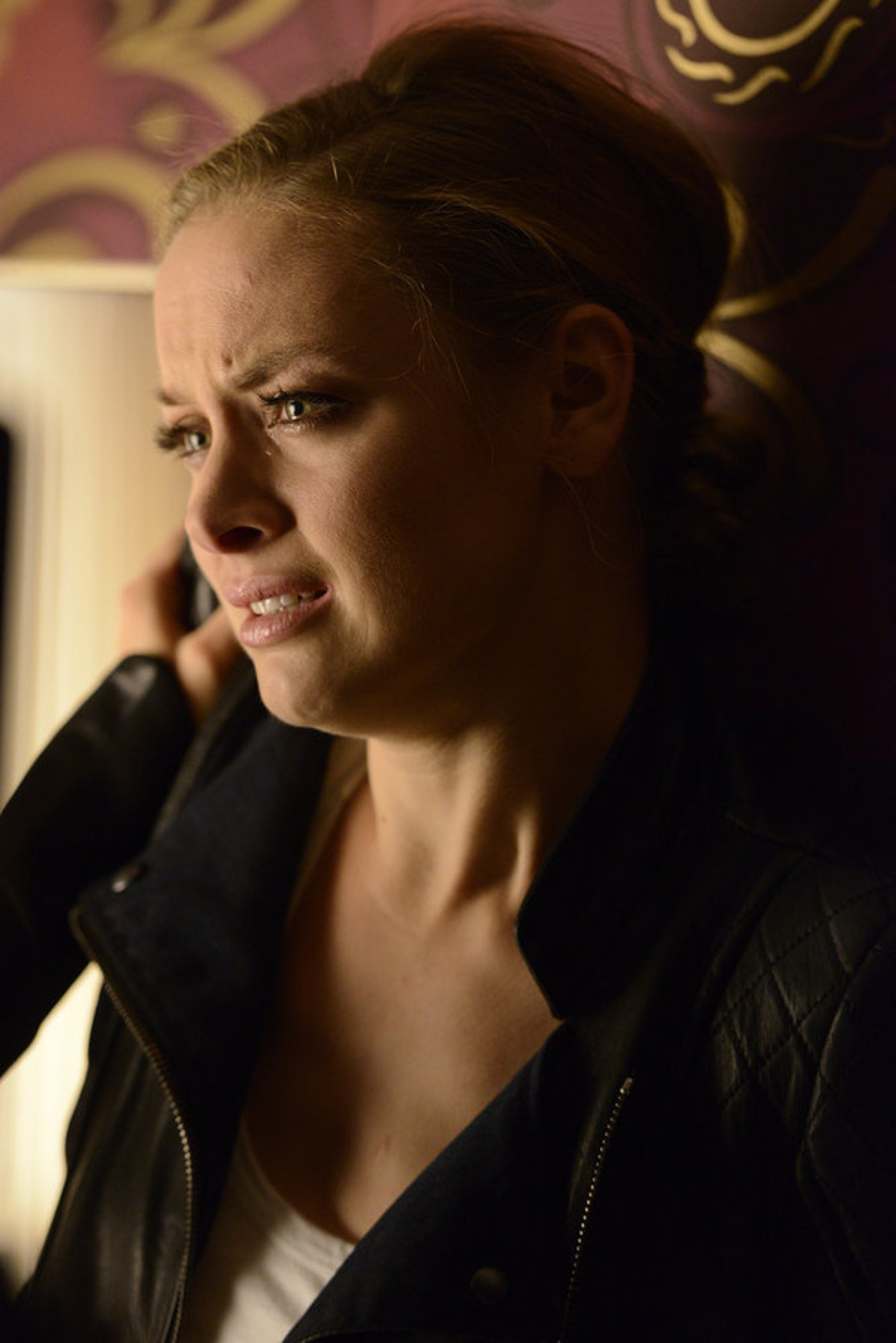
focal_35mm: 150
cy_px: 672
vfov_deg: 13.7
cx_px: 448
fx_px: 5600
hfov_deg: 9.1
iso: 3200
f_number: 3.2
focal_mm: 150
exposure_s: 1/100
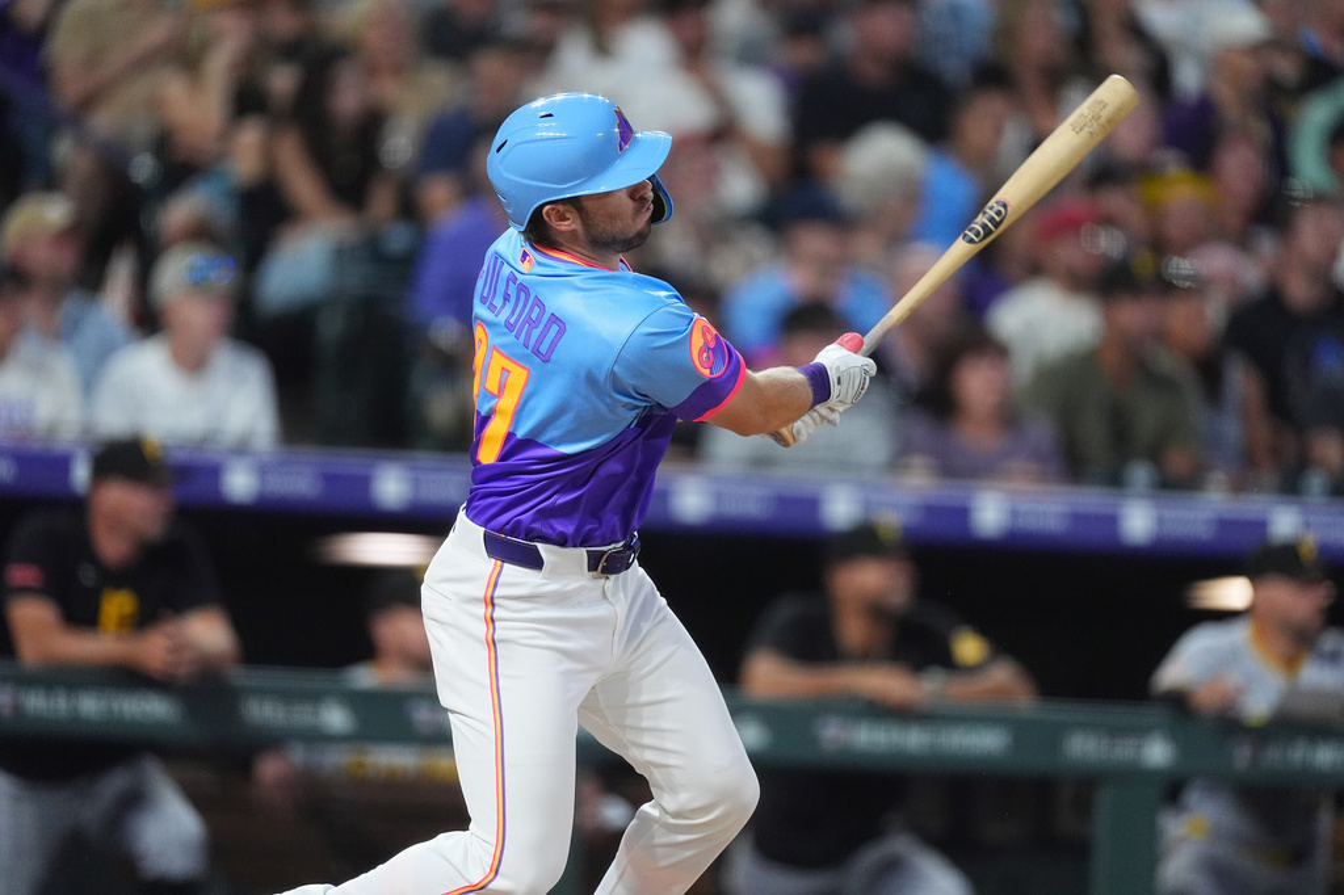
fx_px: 22392
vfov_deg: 2.3
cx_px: 672
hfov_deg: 3.4
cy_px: 448
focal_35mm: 600
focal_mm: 600
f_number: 4
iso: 4000
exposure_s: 1/1600
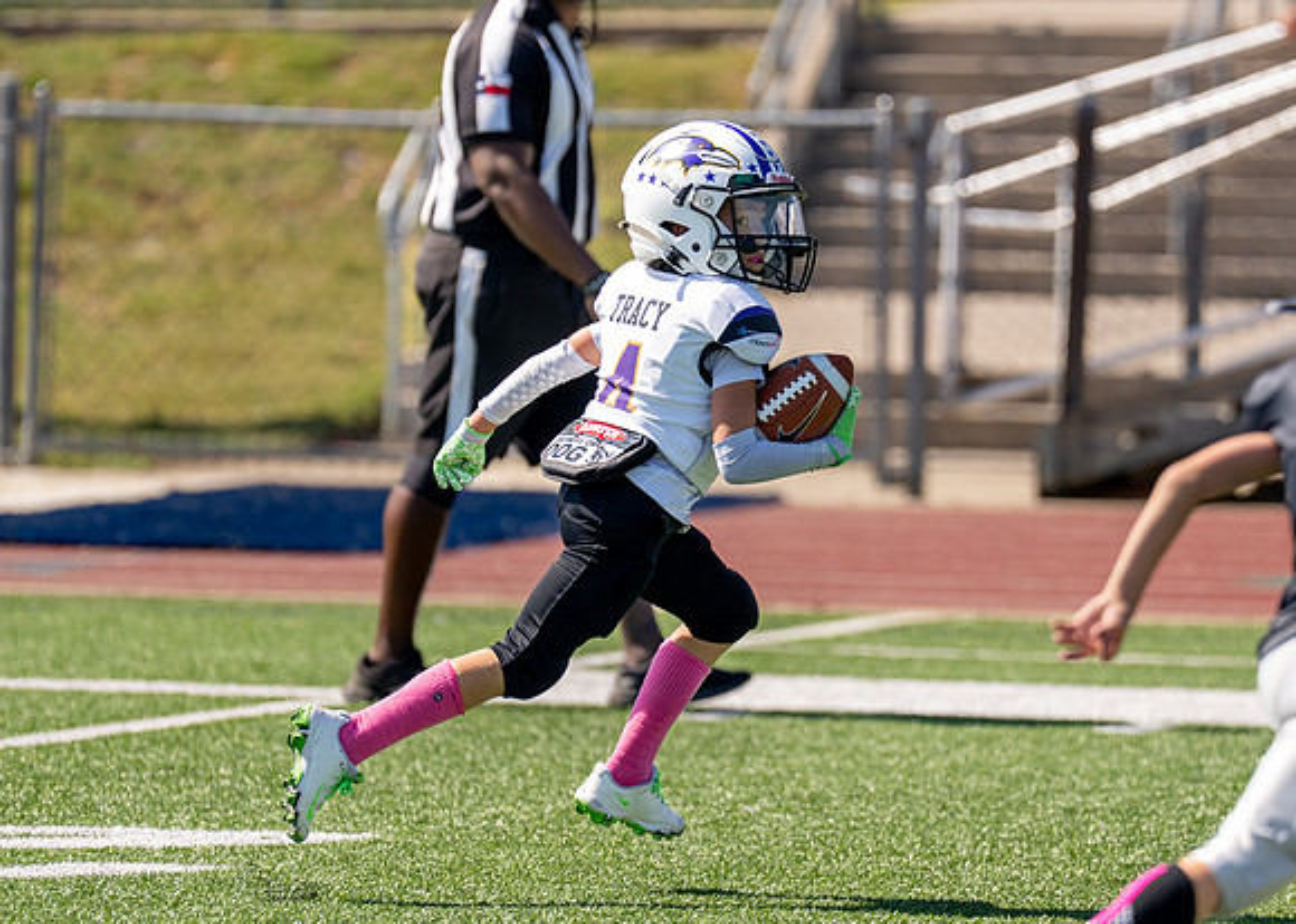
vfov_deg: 3.5
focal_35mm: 417
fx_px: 15340
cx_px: 729
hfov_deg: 4.8
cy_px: 560
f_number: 2.8
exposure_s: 1/3200
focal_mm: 200
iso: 200
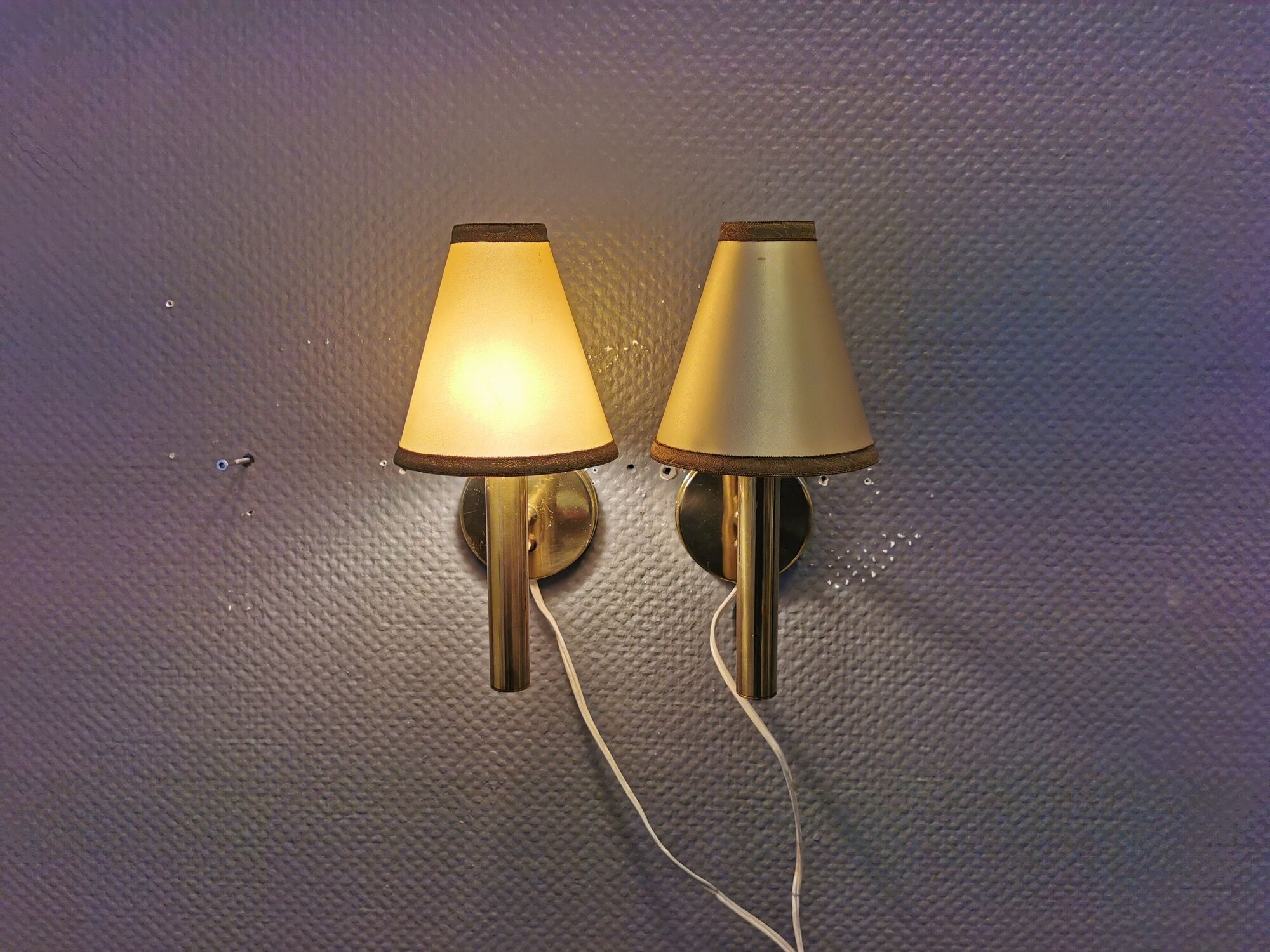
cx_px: 635
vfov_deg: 51.4
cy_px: 476
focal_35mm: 27
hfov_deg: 65.3
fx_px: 991
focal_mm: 5.56
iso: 64
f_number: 1.6
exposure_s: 1/120
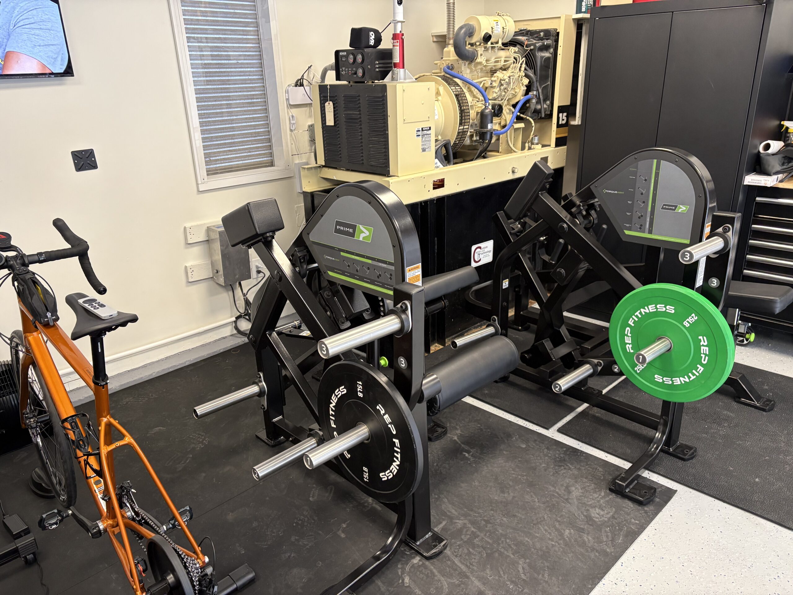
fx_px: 596
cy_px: 298
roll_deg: +2.3
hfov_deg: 67.3
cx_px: 396
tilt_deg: -20.7
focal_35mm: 26
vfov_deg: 53.1
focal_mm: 5.96
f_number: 1.6
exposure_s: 1/60
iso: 160
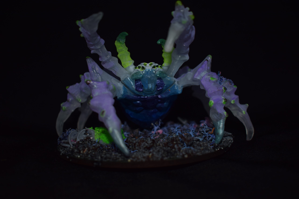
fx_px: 399
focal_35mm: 48
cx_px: 150
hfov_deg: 41.1
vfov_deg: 28.1
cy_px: 100
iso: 200
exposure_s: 1/30
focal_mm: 32
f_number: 4.5
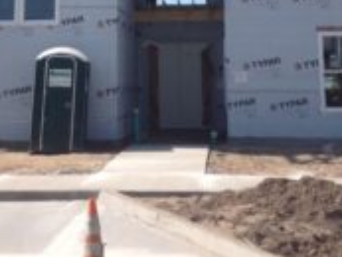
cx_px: 154
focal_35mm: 81
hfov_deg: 24.1
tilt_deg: +6.3
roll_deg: +0.0
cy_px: -28
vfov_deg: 17.6
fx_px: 801
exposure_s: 1/1779
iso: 50
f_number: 2.4
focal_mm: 4.28
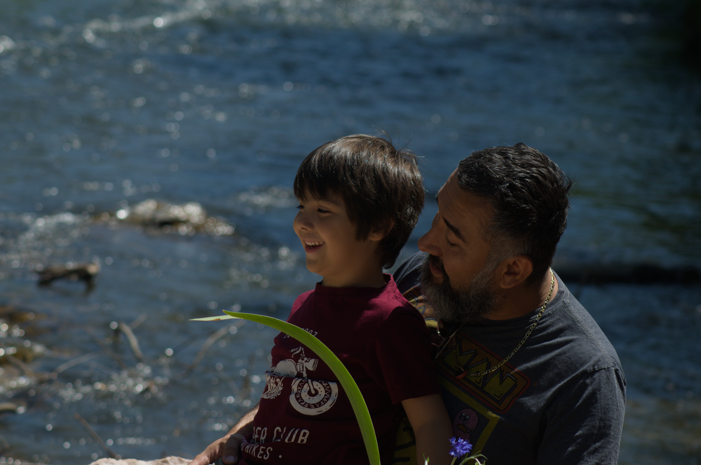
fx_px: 3382
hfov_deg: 11.8
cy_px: 232
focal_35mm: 174
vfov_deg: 7.9
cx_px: 350
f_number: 8
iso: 100
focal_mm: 116
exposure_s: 1/500
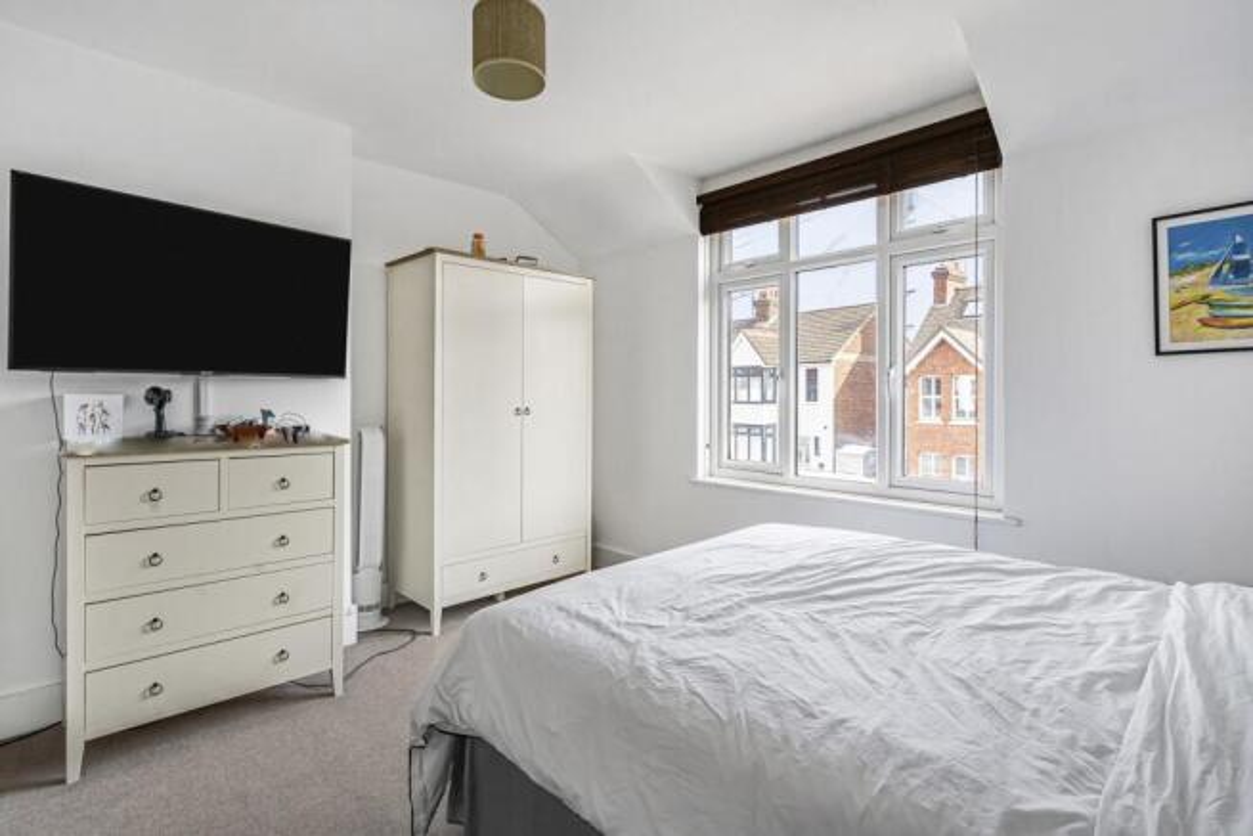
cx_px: 626
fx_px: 557
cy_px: 418
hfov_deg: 96.7
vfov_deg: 73.8
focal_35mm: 16
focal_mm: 16
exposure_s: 1/80
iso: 250
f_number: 9
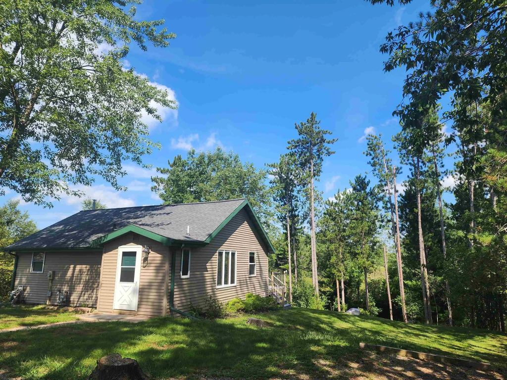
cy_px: 190
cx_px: 254
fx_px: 337
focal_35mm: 23
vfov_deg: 58.9
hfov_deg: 73.9
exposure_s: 1/559
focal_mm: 6.4
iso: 12
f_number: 1.8
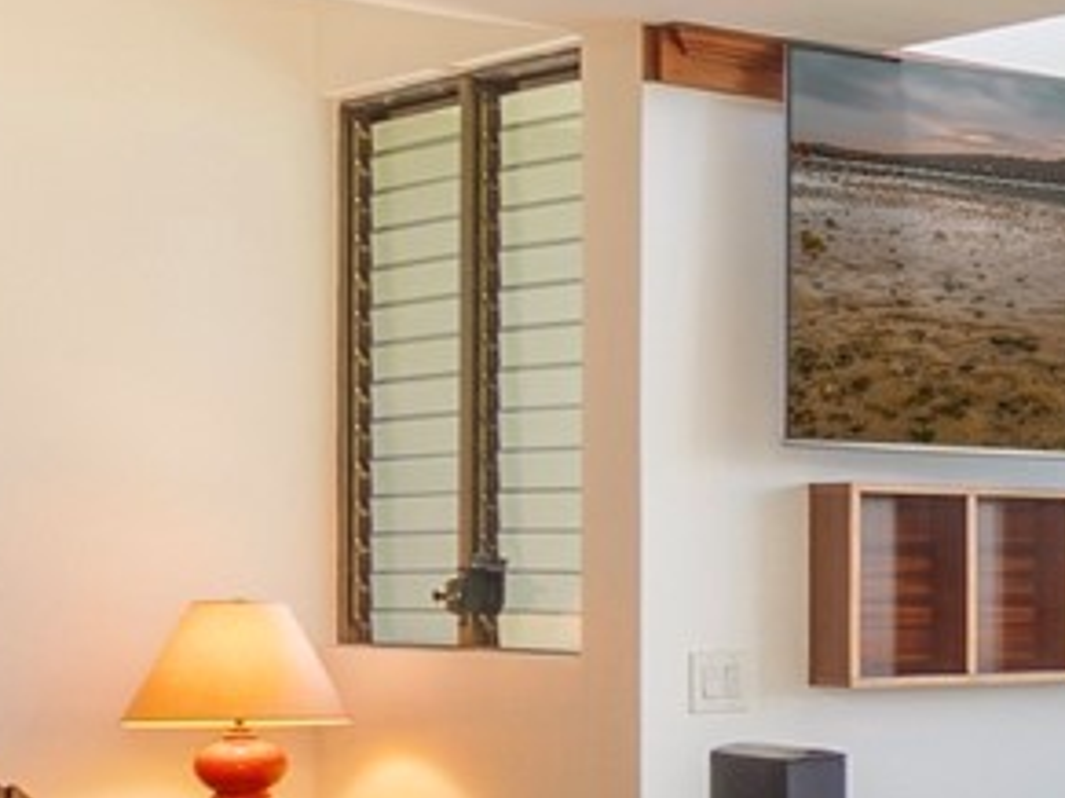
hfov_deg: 18.5
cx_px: 1877
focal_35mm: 84
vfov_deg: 17.4
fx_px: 2583
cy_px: 648
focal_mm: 10
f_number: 8
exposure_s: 1/40
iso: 200
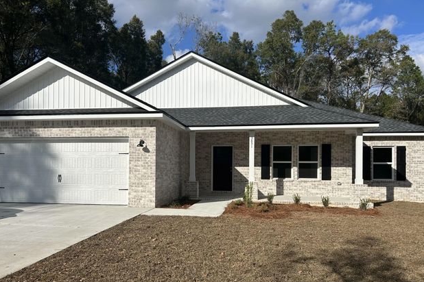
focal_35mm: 28
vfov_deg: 46.2
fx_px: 330
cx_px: 207
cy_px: 164
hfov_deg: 65.5
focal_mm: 5.7
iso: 50
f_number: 1.5
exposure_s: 1/8696
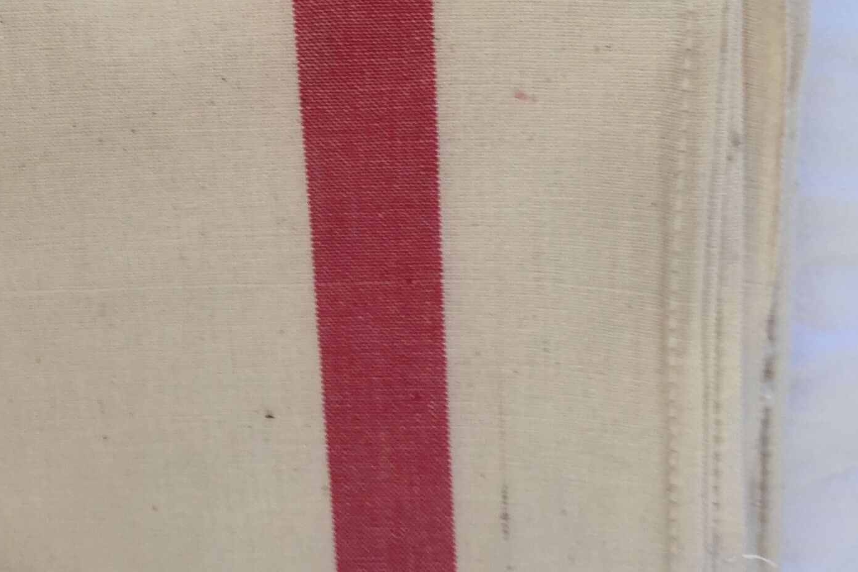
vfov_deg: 19.2
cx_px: 232
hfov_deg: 28.1
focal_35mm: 71
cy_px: 261
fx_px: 1692
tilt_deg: -62.4
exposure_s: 1/50
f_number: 2.2
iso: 32
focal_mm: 4.15
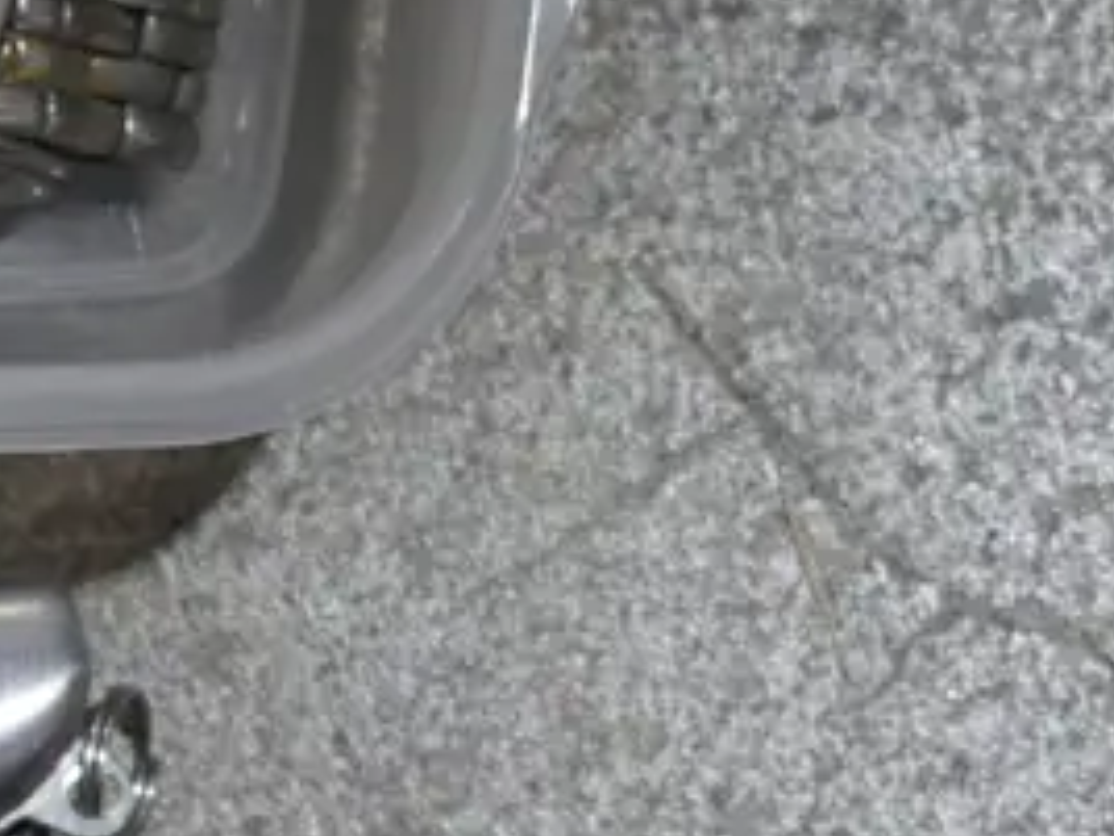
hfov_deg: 8.2
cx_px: -582
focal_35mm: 237
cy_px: 152
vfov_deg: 6.3
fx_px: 7627
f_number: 5.4
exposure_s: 1/80
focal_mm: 31
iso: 800
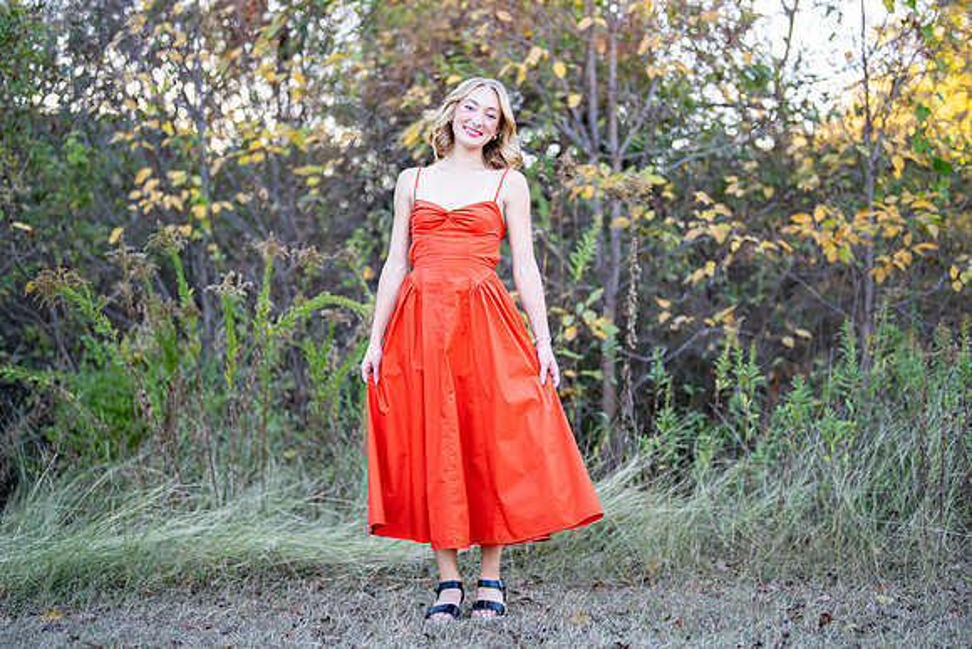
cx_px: 499
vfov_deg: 24.3
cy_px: 318
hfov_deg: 35.7
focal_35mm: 56
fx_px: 1507
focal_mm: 50
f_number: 1.2
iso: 400
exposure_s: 1/1600
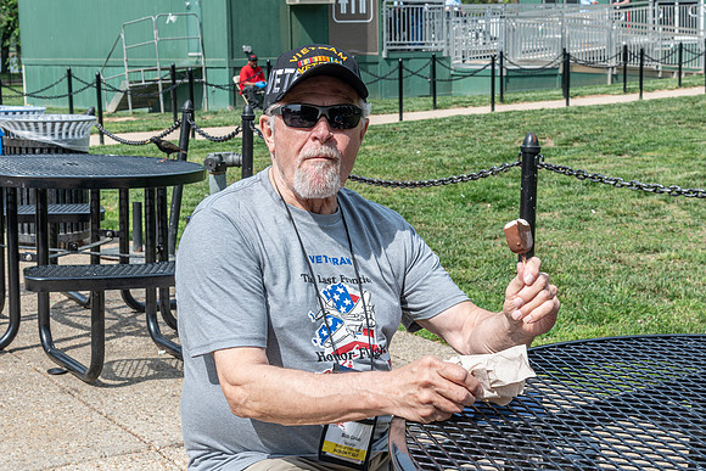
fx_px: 1123
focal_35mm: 57
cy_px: 219
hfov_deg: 34.9
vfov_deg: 23.7
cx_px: 328
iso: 100
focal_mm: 40
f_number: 9
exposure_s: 1/125
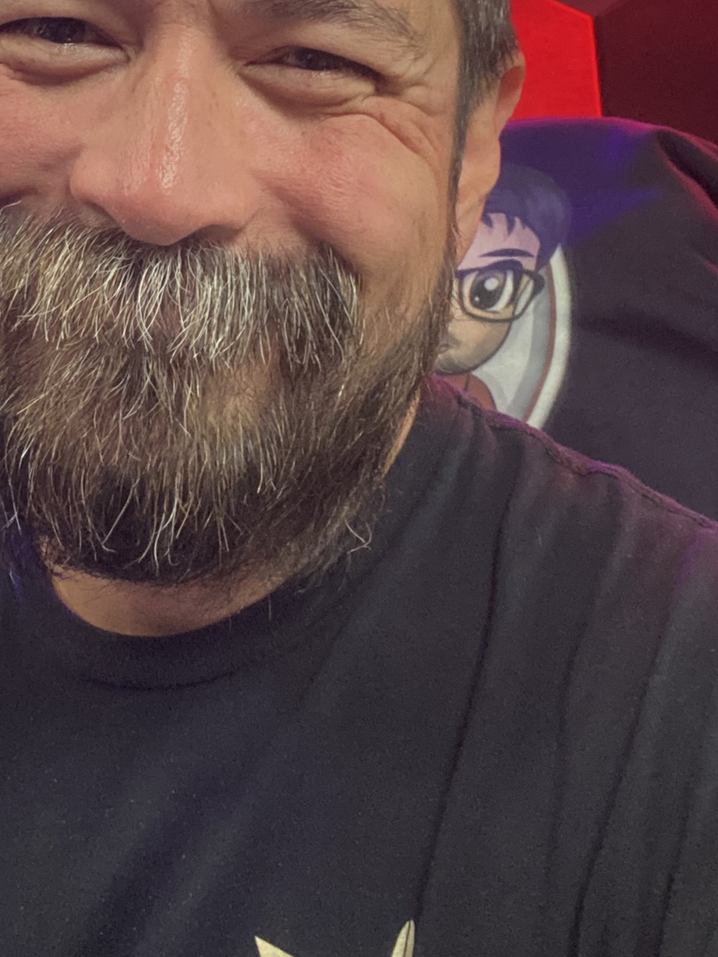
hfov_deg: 27.3
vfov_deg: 35.8
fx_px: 1439
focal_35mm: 52
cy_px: 215
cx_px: 121
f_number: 2.2
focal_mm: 2.71
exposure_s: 1/30
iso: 320
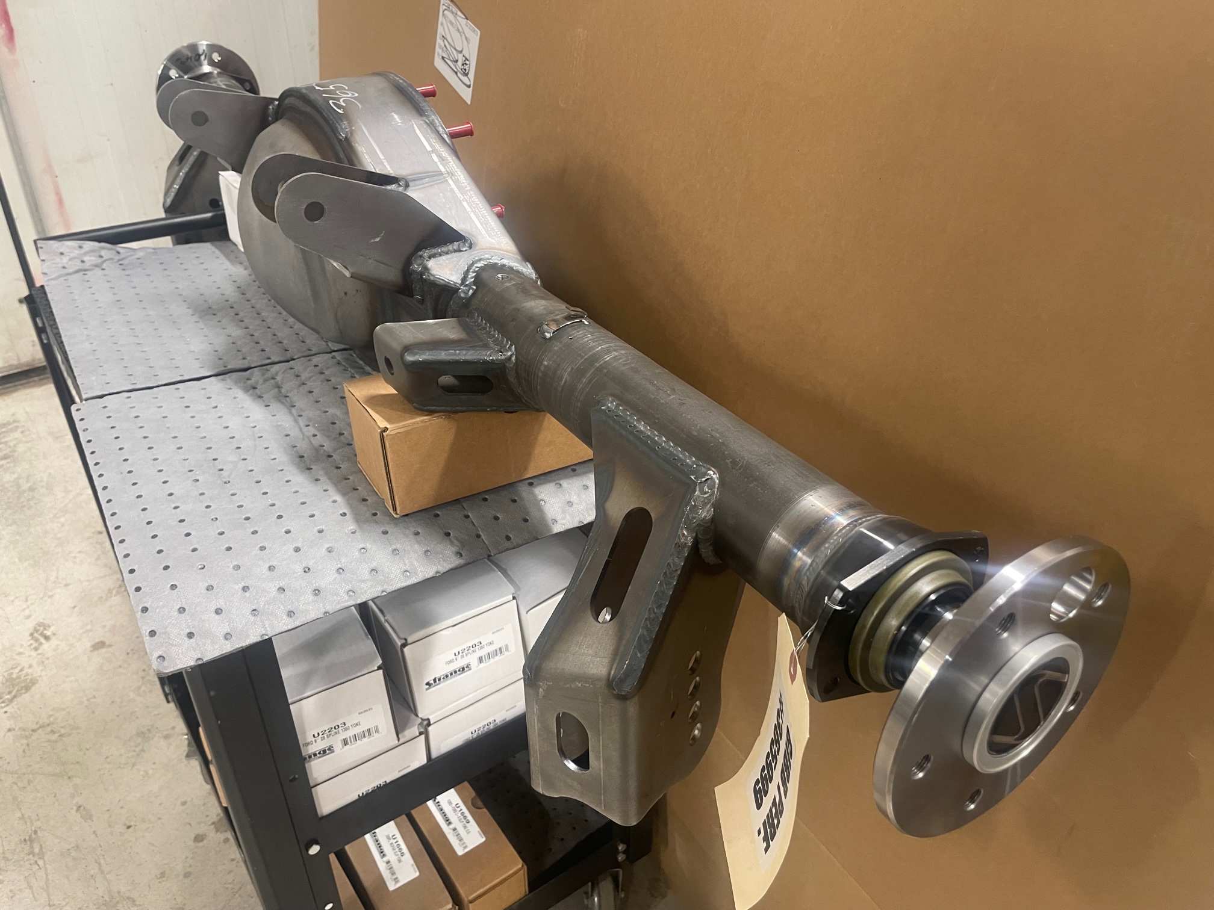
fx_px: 912
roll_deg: -1.5
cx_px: 607
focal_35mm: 26
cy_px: 455
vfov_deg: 53.1
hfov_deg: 67.3
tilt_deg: -33.4
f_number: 1.6
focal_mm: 4.2
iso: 250
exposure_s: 1/50
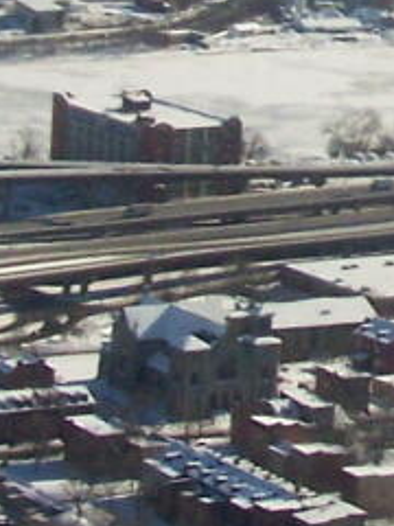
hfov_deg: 6.8
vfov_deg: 9.1
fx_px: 3278
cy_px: -25
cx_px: 648
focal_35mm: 216
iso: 200
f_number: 5.6
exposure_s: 1/1000
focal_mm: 6.3
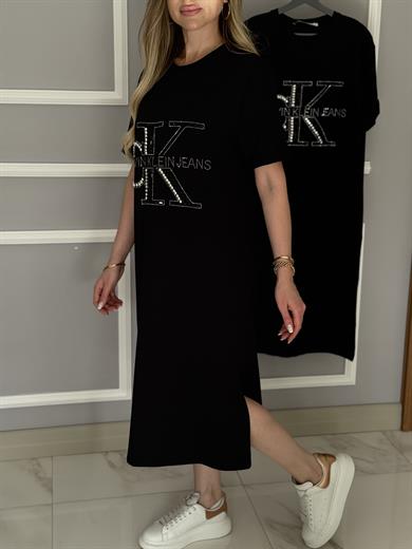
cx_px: 206
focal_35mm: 48
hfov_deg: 30.3
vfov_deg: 39.7
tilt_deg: -14.7
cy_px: 274
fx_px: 762
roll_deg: -1.0
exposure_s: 1/168
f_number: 1.78
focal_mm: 6.76
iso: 160
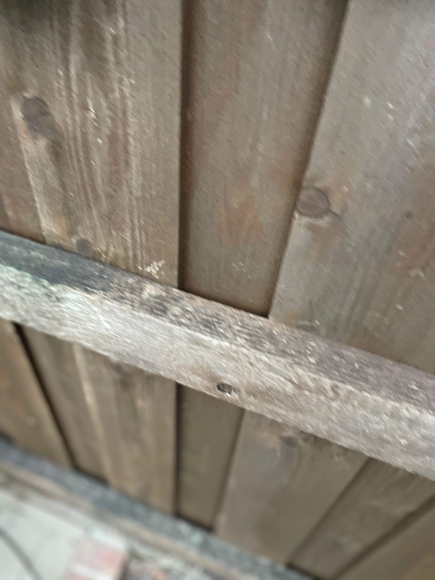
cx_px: 218
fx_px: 436
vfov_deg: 67.3
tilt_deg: -49.1
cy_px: 290
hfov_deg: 53.1
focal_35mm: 26
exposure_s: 1/45
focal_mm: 4.2
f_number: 1.6
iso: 500
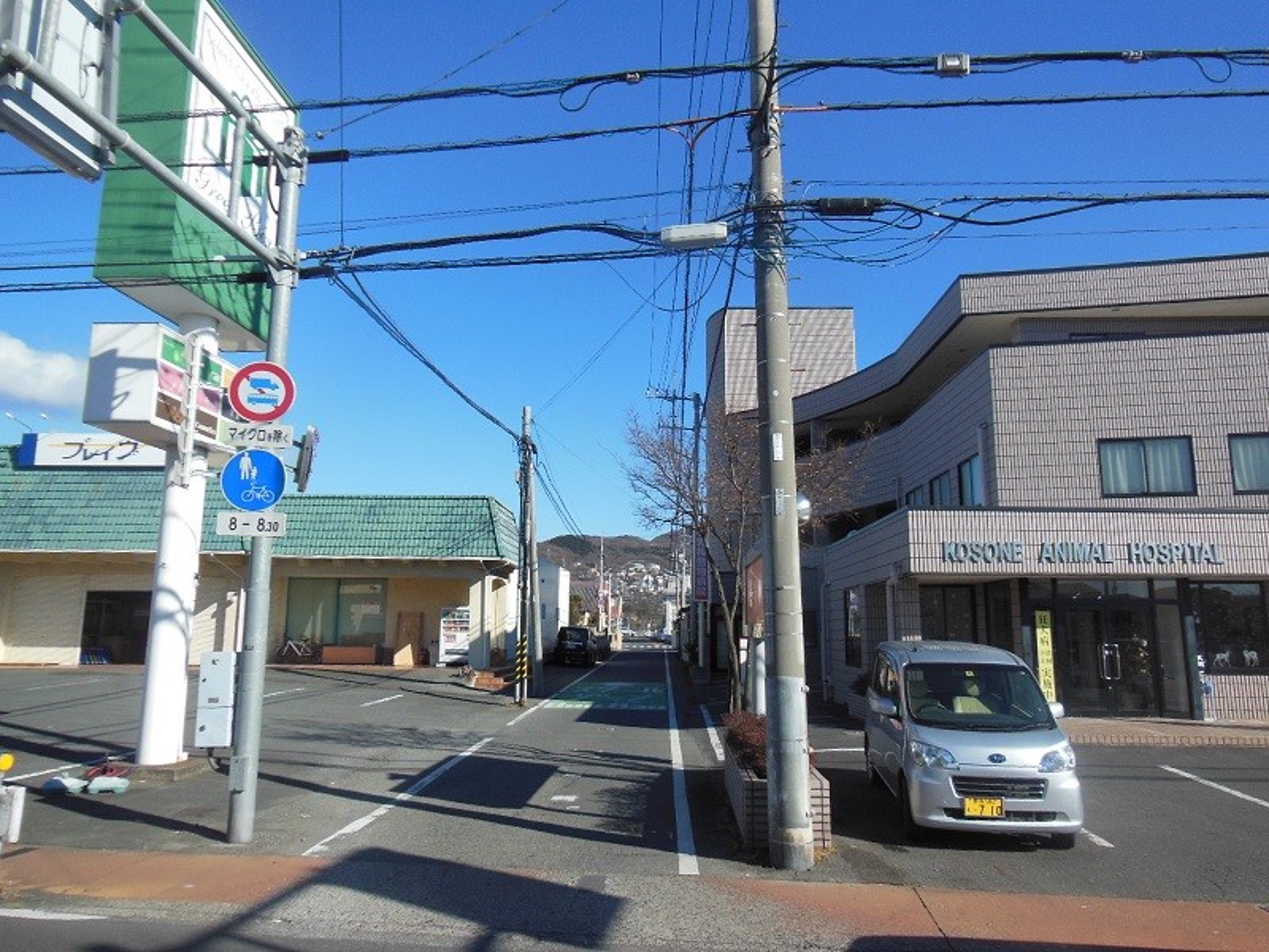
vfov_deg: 54.9
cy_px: 476
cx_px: 634
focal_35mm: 25
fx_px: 916
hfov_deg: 69.4
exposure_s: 1/1000
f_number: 3.5
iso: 125
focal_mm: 4.5
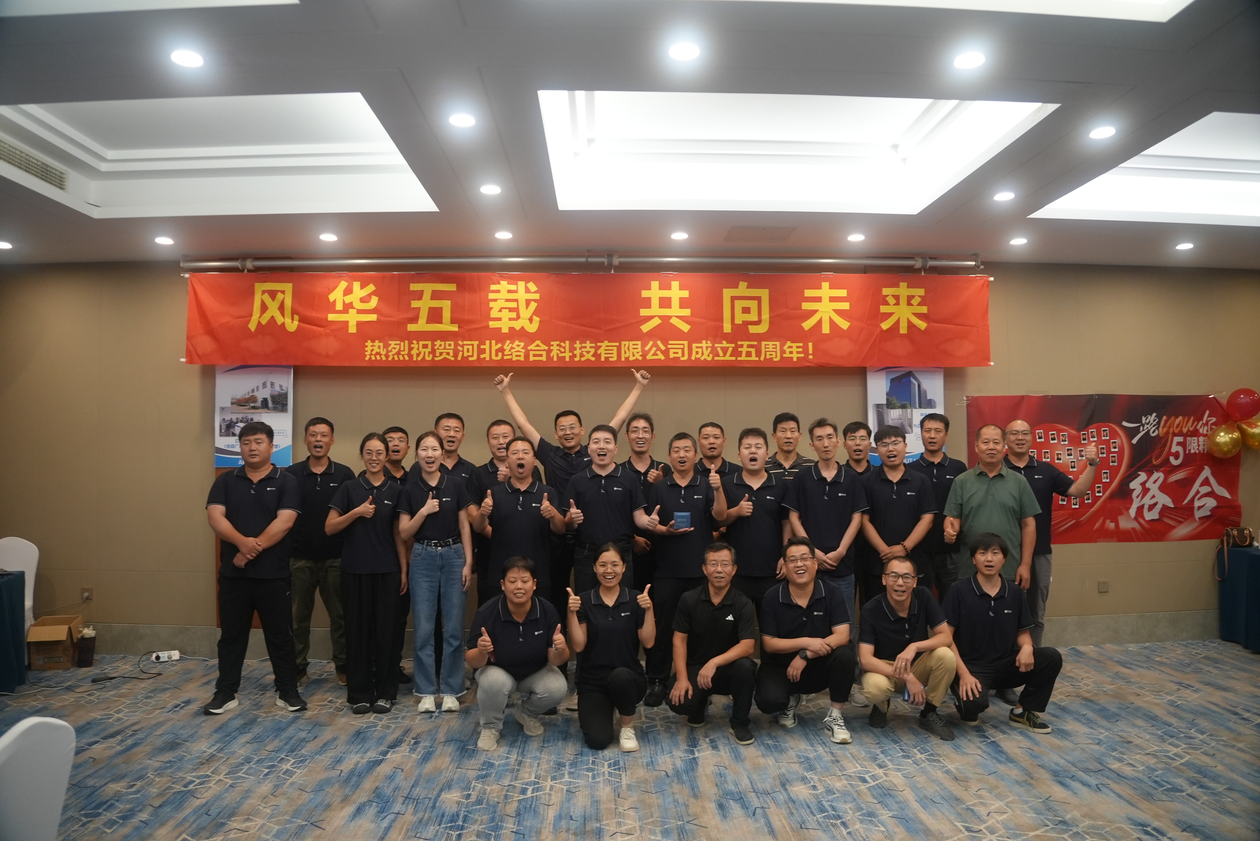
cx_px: 630
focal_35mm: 30
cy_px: 420
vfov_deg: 43.7
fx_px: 1051
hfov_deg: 61.9
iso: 2500
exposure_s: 1/160
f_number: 4
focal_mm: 30
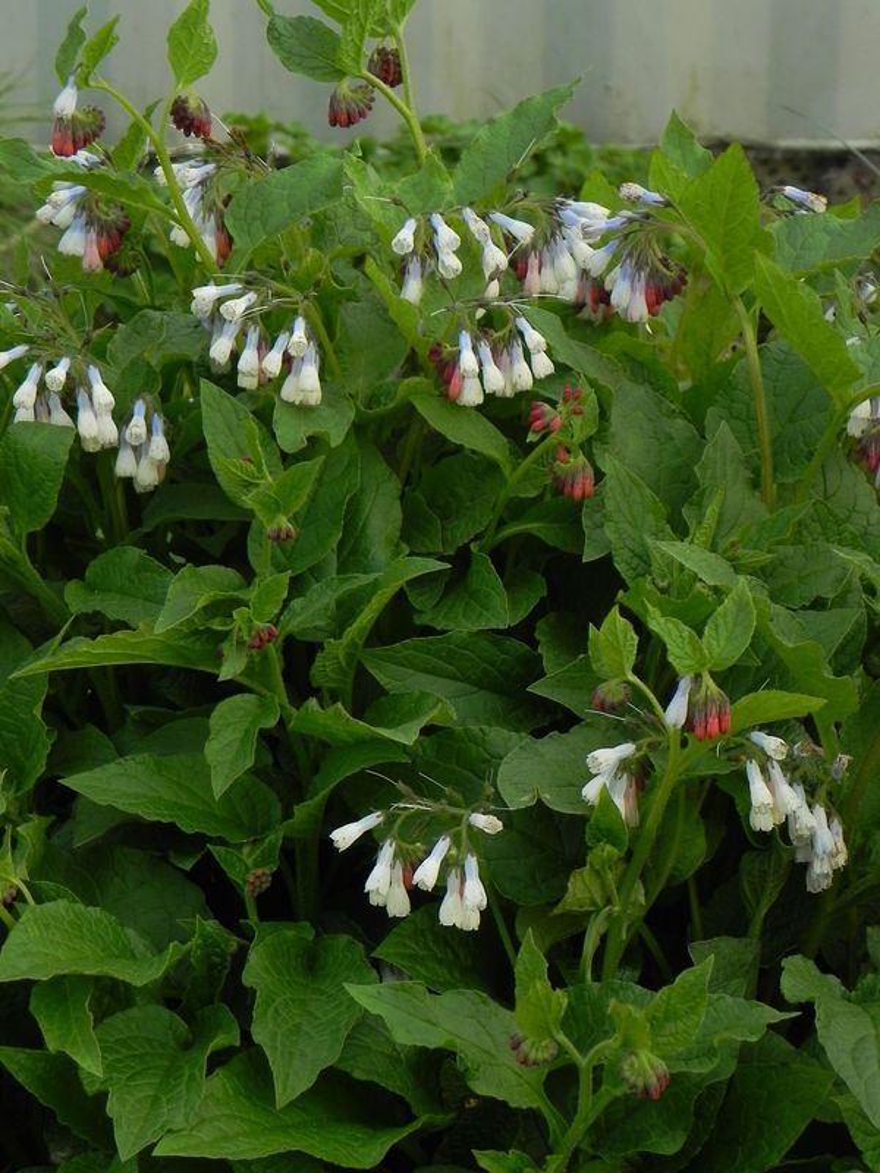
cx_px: 440
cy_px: 586
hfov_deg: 14.1
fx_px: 3559
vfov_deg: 18.7
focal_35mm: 105
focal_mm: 18.8
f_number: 4.5
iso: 160
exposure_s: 1/160
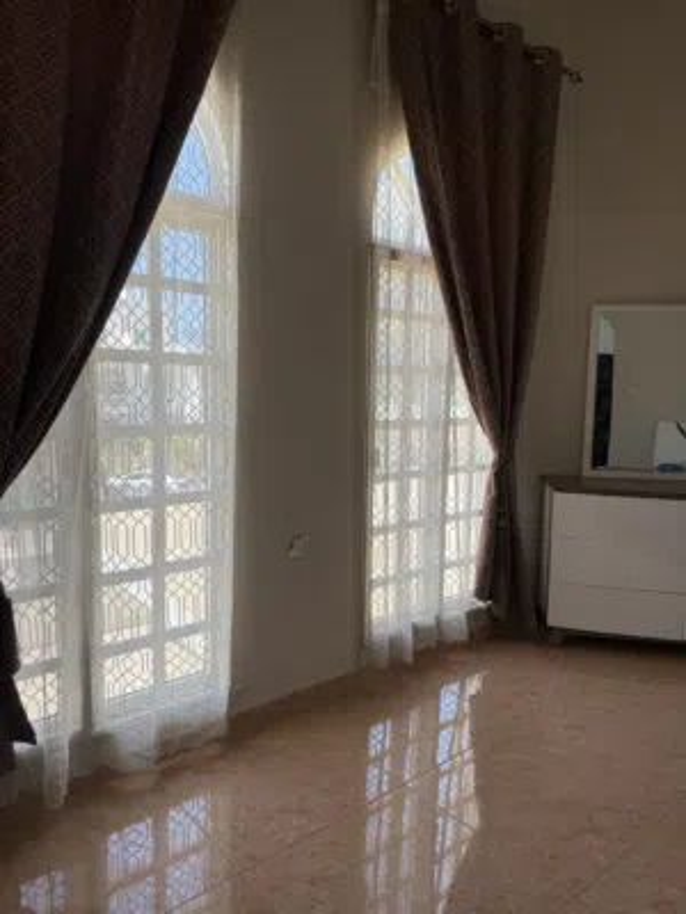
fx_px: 634
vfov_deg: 71.6
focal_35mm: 24
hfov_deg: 56.8
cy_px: 457
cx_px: 343
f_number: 1.78
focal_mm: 6.76
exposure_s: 1/138
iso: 100
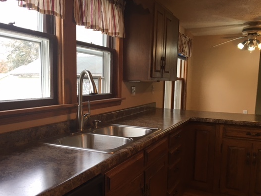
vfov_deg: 40.6
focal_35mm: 35
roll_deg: -0.2
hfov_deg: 52.5
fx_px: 264
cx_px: 120
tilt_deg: -7.6
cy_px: 115
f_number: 2.2
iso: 32
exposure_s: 1/30
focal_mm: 4.15
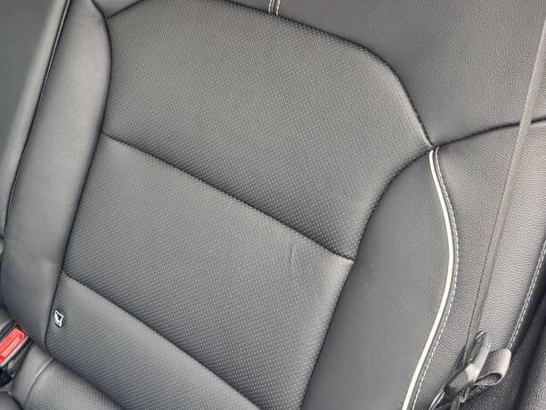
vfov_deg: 29.8
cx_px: 200
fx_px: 741
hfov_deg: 40.1
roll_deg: -2.7
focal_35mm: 47
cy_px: 53
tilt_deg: -24.5
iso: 400
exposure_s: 1/60
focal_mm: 6.76
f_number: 1.78
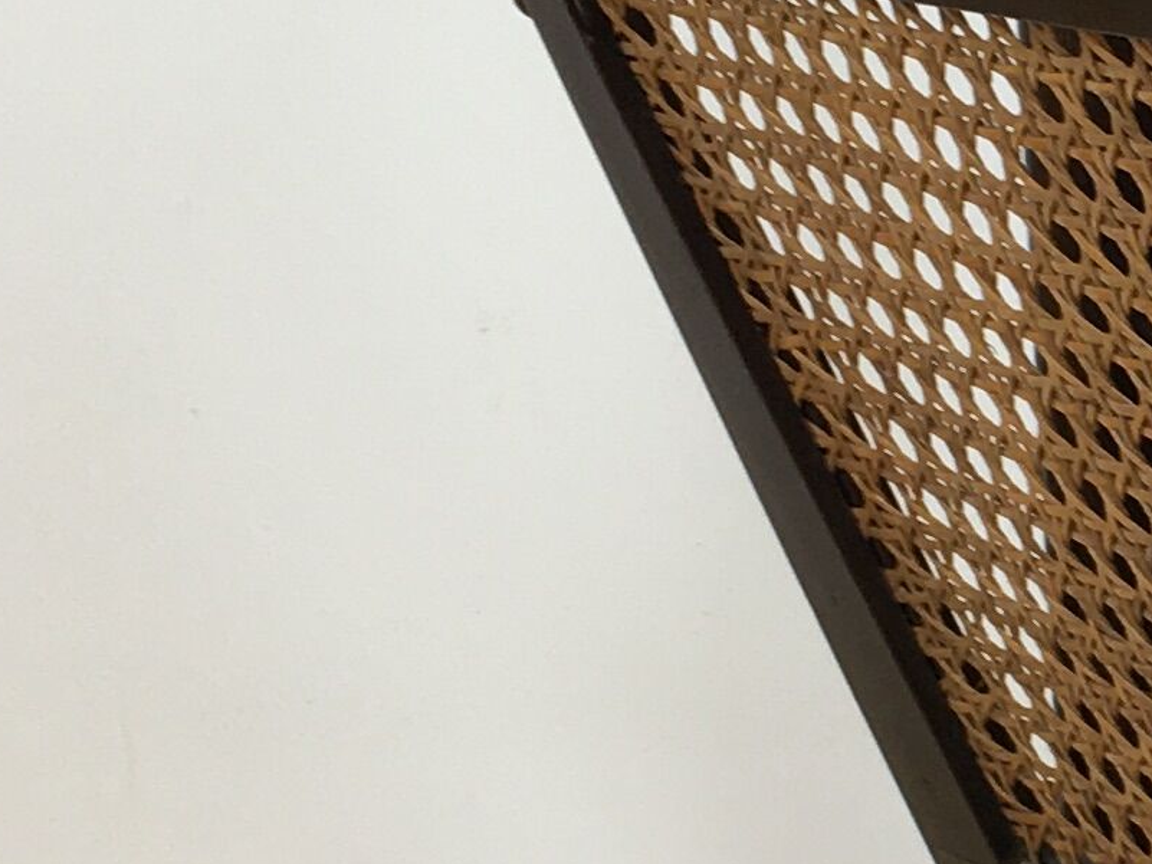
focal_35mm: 146
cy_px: 699
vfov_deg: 10.1
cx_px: 1936
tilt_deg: -15.5
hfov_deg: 12.6
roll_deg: +2.0
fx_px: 4860
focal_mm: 4.15
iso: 32
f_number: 2.2
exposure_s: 1/50
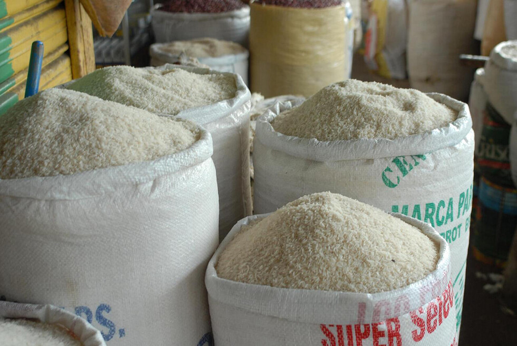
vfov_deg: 20.7
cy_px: 173
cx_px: 258
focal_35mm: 66
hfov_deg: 30.5
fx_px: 949
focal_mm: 44
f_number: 5
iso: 200
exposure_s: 1/60
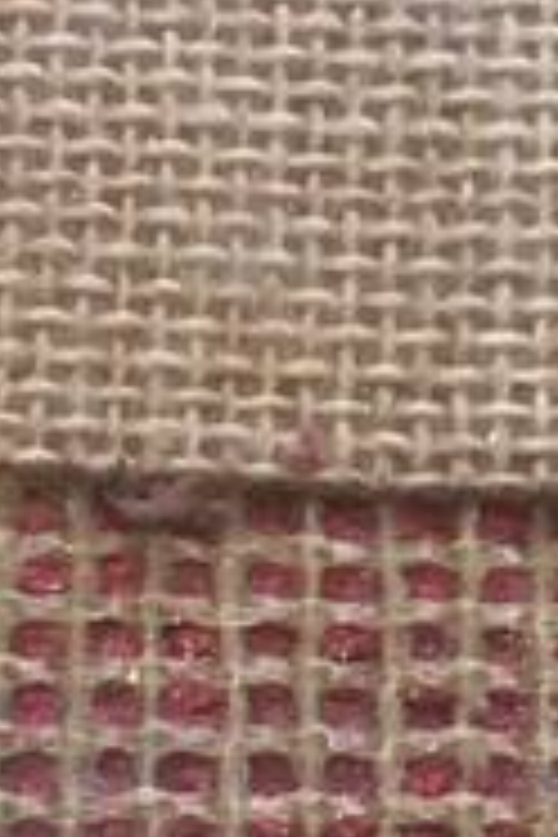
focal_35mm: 216
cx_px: -954
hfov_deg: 6.0
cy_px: 2306
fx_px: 5022
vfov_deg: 8.4
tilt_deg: -74.8
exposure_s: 1/33
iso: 50
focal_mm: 4.15
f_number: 2.2
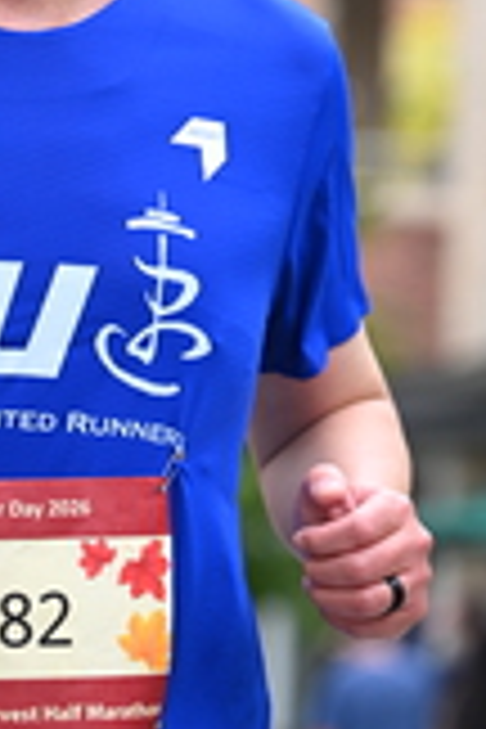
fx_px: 5852
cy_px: 238
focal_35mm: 289
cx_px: 65
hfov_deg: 4.8
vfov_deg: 7.1
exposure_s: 1/2000
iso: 640
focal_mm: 85
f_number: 2.8
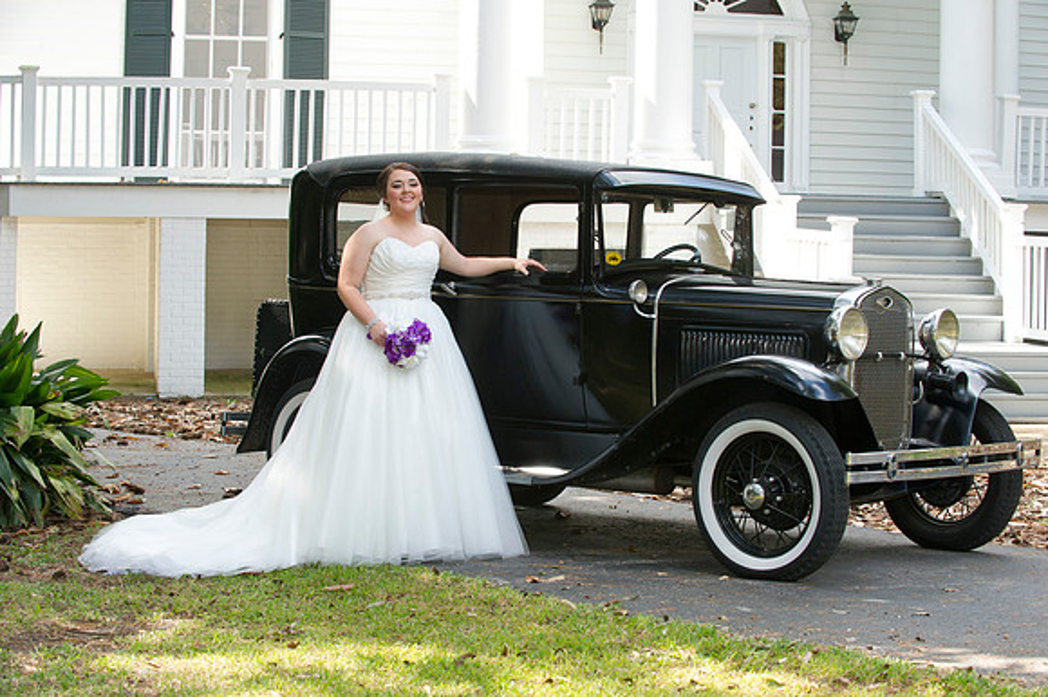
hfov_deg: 27.0
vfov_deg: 18.2
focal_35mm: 75
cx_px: 524
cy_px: 348
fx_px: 2182
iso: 320
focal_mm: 75
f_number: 5.6
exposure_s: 1/125
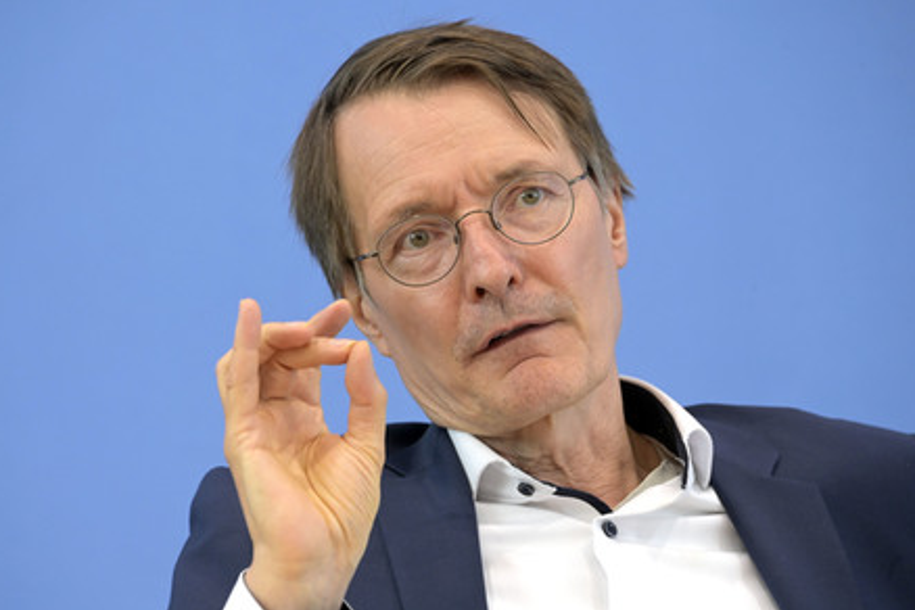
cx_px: 459
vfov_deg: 6.4
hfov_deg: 9.5
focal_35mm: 216
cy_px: 309
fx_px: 5490
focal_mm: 210
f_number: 6.3
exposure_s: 1/500
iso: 4000
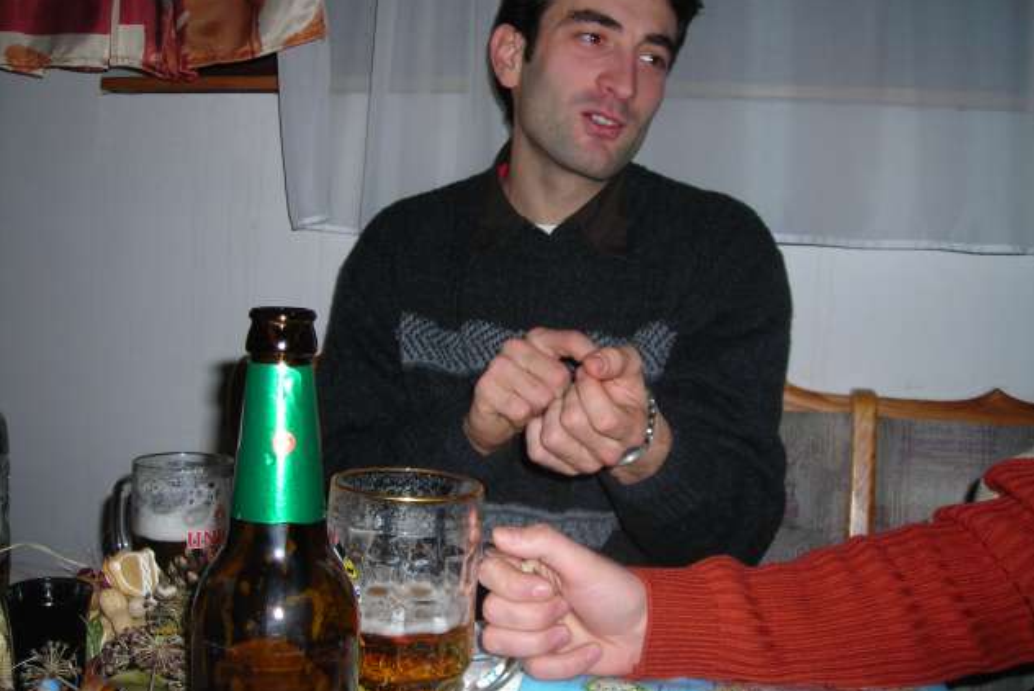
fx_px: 1149
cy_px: 334
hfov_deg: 48.4
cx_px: 522
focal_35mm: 40
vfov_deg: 33.4
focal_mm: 6.3
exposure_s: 1/60.1
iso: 50
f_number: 3.2
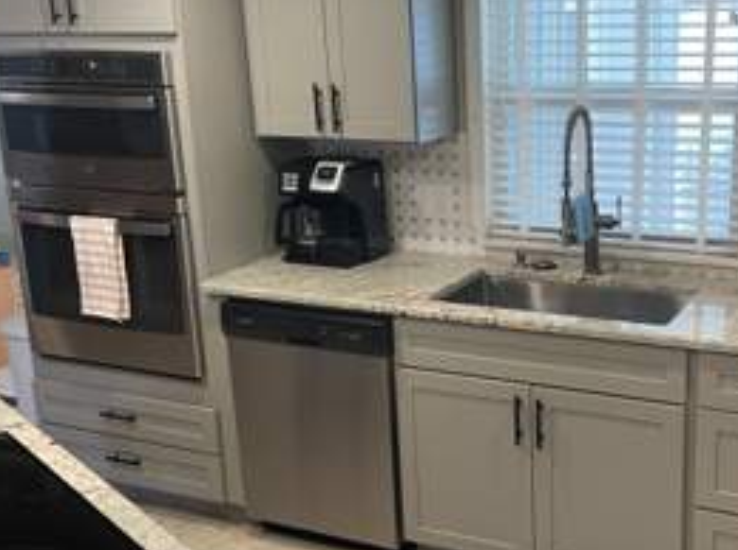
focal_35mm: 48
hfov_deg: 39.1
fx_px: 1021
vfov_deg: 30.2
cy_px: 296
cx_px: 508
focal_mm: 4.2
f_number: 1.6
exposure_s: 1/60
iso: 80
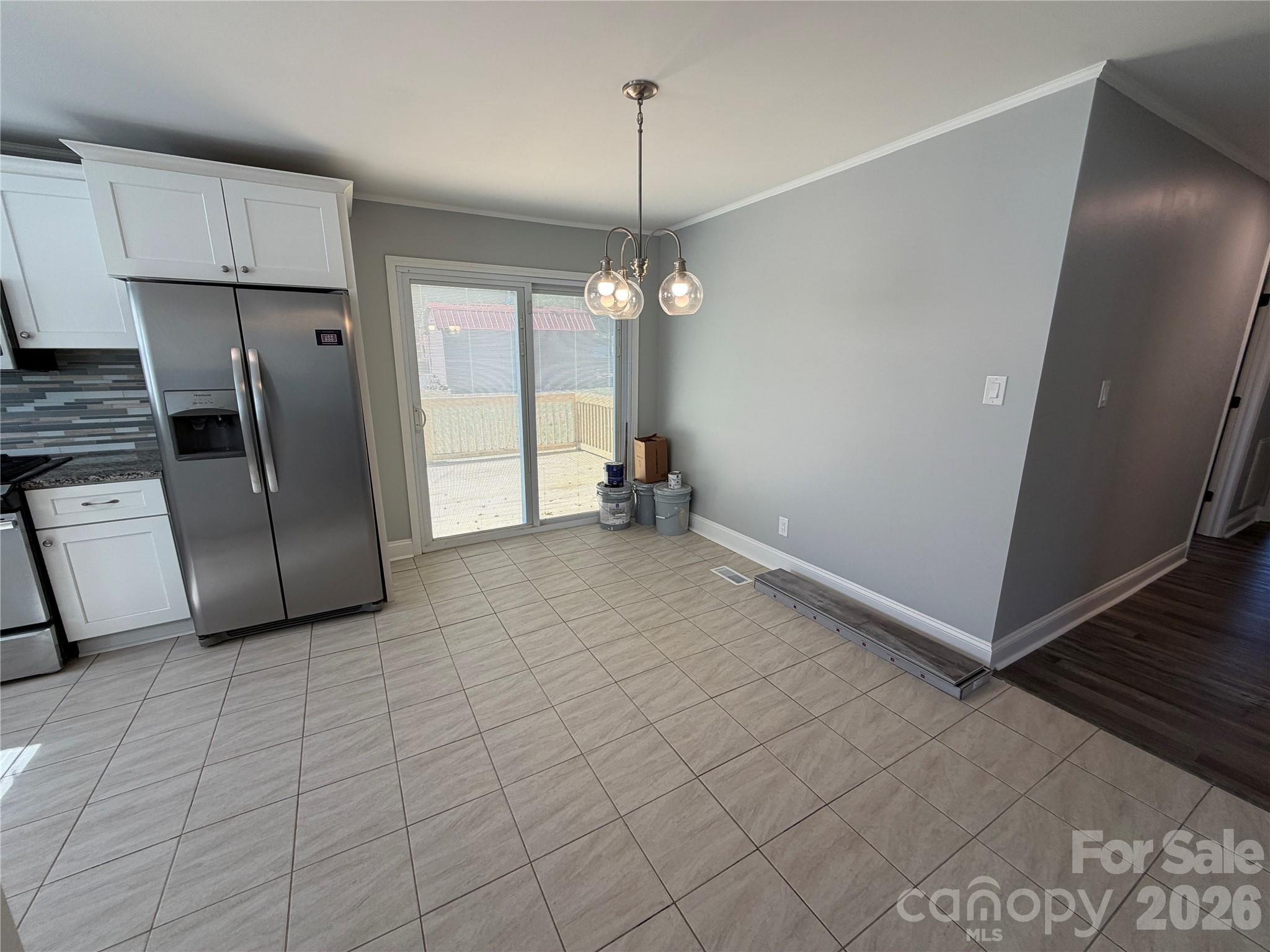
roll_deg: +1.1
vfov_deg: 85.7
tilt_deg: -14.5
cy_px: 476
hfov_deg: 102.1
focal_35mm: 14
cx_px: 635
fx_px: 514
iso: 64
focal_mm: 2.22
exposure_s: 1/120
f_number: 2.2
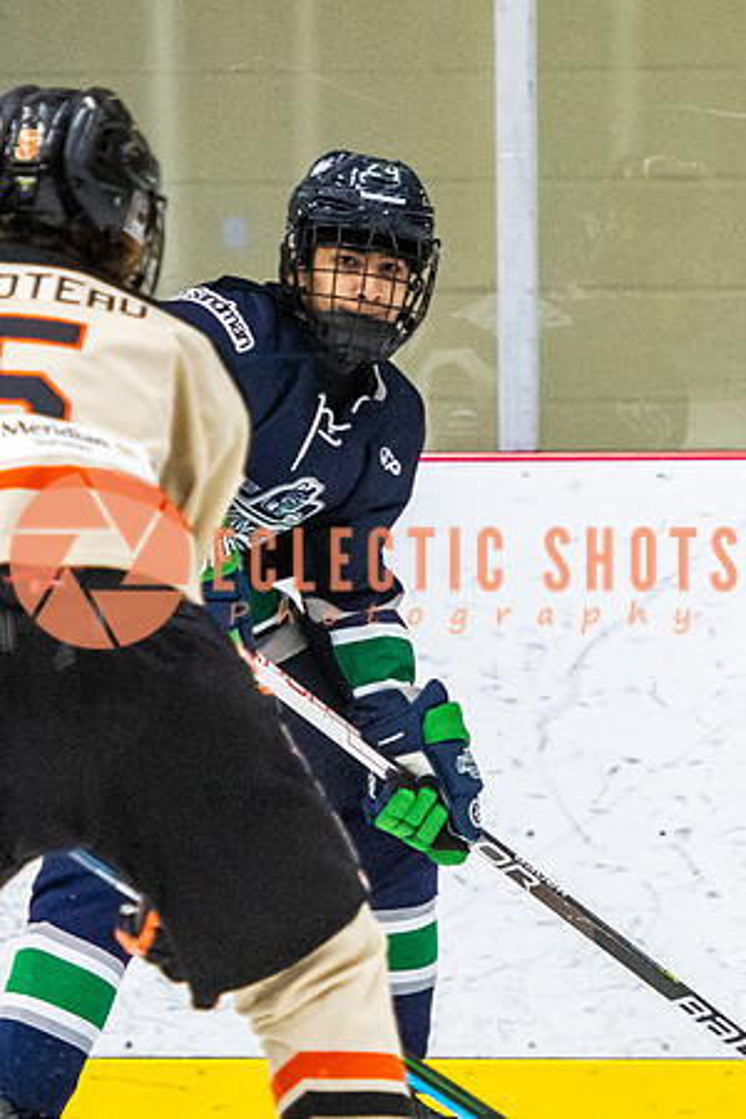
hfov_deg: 2.4
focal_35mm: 574
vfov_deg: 3.6
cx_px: 410
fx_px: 17829
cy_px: 425
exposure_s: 1/640
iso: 2000
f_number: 2.8
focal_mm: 140
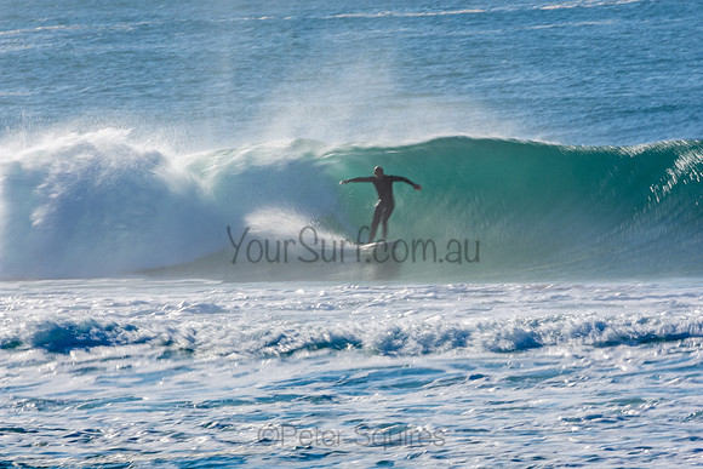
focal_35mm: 750
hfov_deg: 2.7
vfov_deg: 1.8
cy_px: 234
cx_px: 352
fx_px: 14649
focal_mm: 500
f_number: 32
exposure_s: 1/25
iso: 100
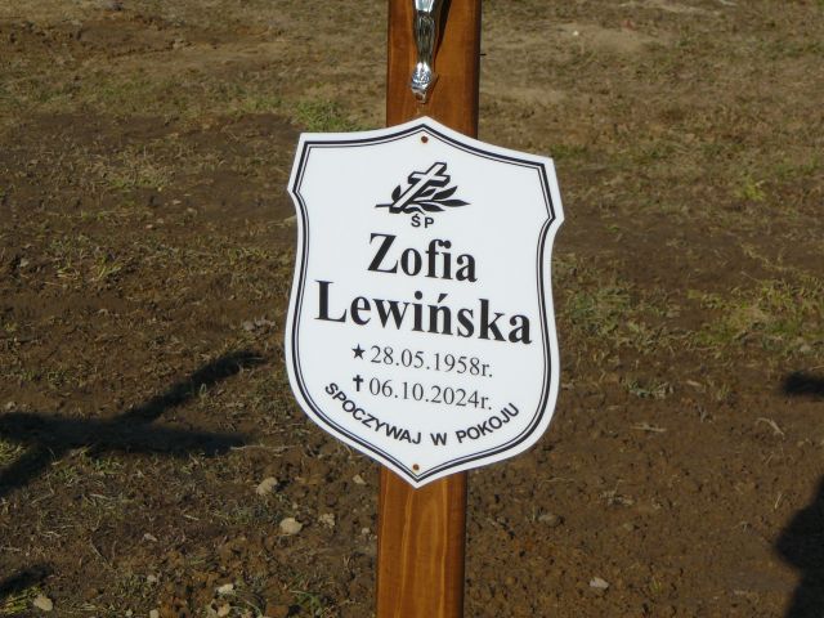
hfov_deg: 17.6
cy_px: 309
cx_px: 412
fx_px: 2666
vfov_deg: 13.2
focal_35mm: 112
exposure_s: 1/400
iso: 80
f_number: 6.3
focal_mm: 16.6
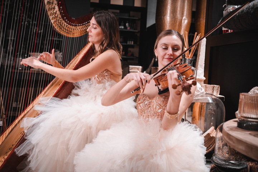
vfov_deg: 35.9
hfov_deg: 51.9
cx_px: 129
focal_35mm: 37
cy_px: 86
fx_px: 265
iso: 1000
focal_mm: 37
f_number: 4
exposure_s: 1/60
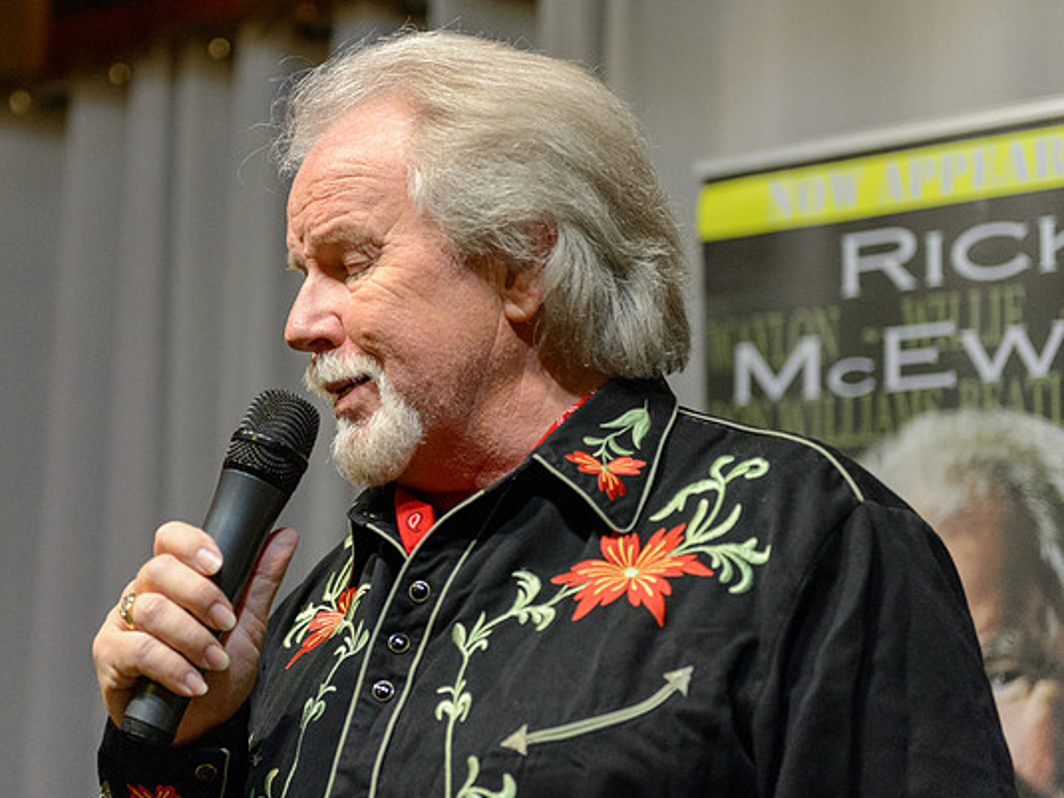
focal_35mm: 90
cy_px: 330
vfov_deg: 16.4
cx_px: 356
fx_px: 2766
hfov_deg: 21.7
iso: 5600
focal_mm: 70
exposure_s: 1/250
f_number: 2.8
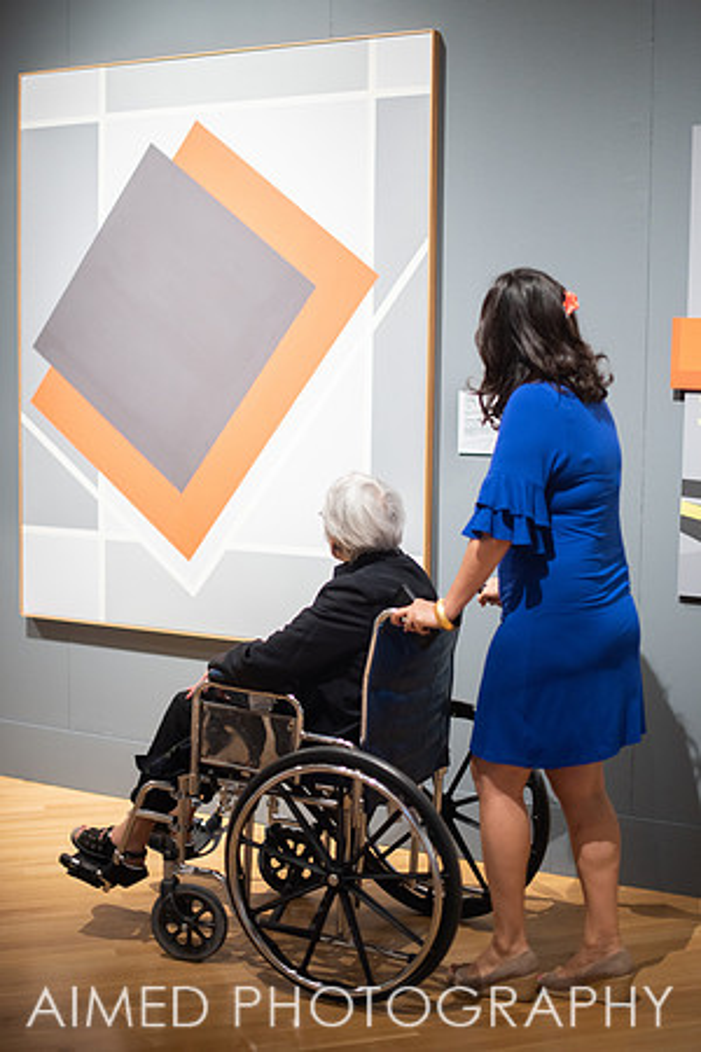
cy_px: 526
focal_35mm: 50
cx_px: 350
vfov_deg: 39.6
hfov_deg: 27.0
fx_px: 1460
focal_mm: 50
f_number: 1.4
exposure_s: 1/125
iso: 500
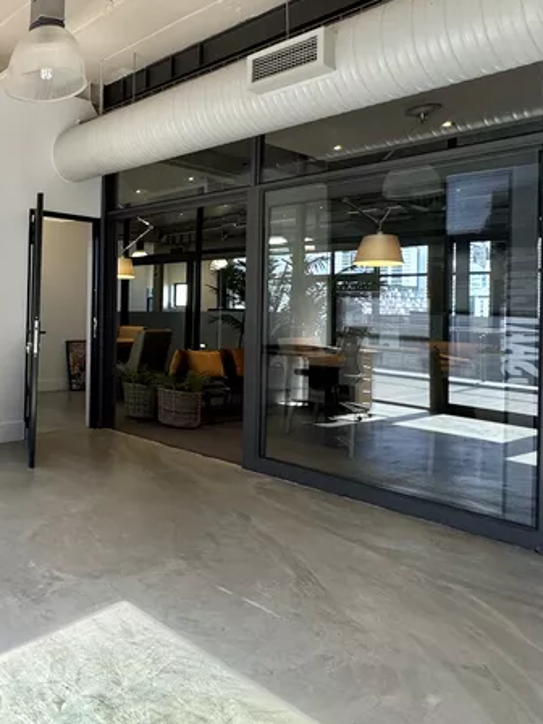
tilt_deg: -0.9
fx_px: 523
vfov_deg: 69.0
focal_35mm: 25
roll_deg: -1.2
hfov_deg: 41.5
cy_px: 305
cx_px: -76
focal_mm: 2.22
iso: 40
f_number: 2.2
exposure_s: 1/140
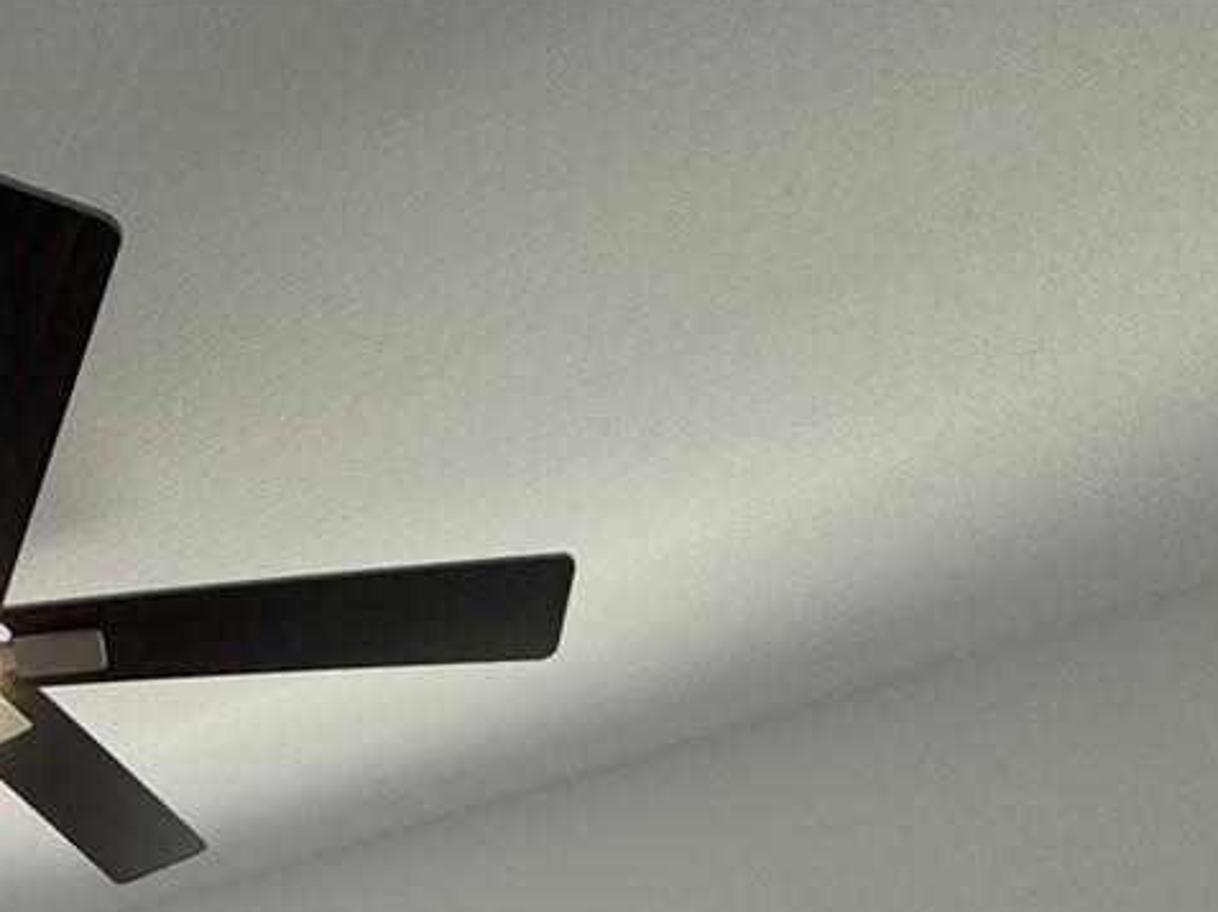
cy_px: 1520
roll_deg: +0.3
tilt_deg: -0.9
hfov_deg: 36.6
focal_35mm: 47
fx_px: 1652
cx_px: 15
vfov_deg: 22.4
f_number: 2.2
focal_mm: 2.22
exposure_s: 1/120
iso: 64
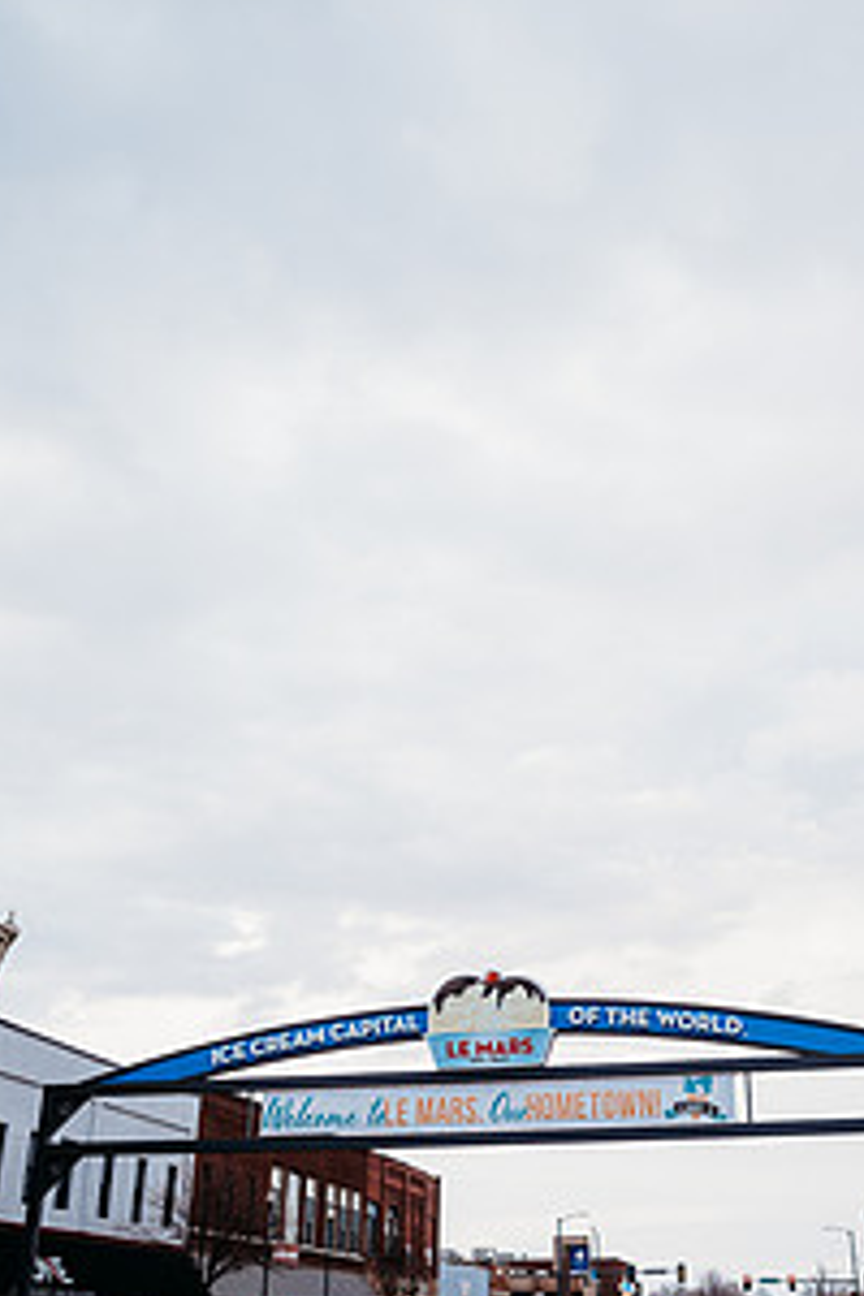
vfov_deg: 52.8
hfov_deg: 36.7
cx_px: 531
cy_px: 778
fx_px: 1296
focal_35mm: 36
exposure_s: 1/160
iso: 100
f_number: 3.2
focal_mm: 24
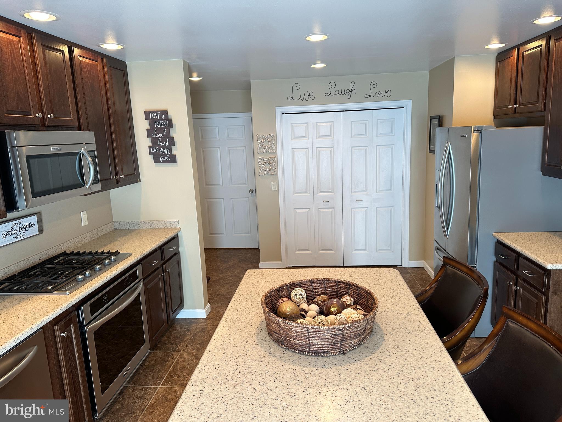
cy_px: 211
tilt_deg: -10.1
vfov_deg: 56.8
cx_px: 281
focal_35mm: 24
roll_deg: +1.7
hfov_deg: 71.6
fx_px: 390
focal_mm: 6.86
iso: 125
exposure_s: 1/60
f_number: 1.78
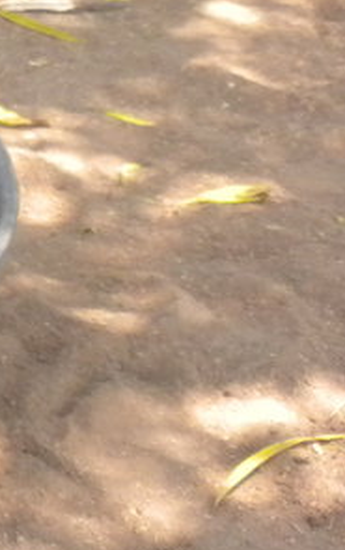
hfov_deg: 8.8
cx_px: -461
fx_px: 2041
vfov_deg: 14.9
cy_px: -65
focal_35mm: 136
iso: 400
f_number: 3.5
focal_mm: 6.6
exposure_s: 1/490
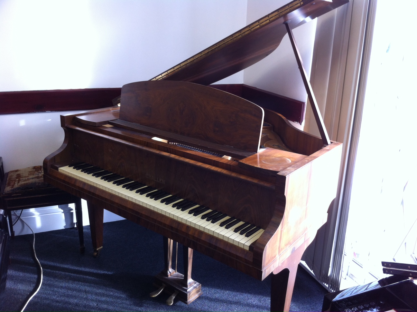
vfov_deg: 40.6
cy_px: 156
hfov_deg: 52.7
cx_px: 208
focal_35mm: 35
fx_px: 421
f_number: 2.8
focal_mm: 3.85
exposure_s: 1/25
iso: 80
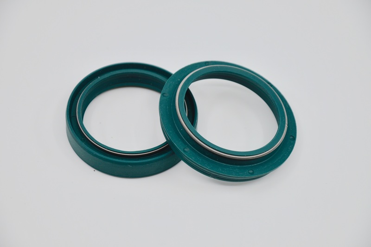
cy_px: 124
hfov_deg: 13.1
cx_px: 186
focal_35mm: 158
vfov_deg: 8.7
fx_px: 1622
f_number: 6.3
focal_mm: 105
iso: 100
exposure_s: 1/160
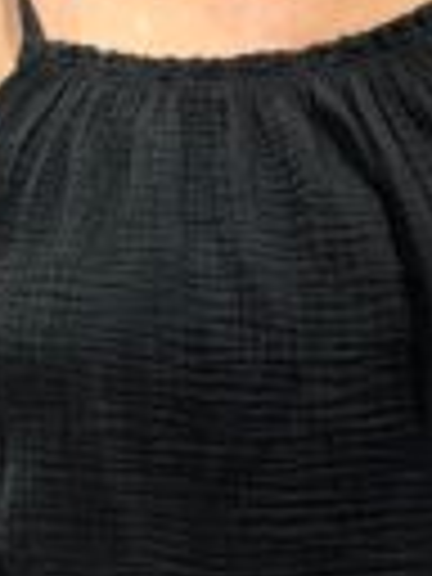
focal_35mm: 200
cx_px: 324
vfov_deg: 9.9
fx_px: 3328
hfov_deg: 7.4
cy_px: 256
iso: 250
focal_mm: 7.5
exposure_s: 1/50
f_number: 2.2
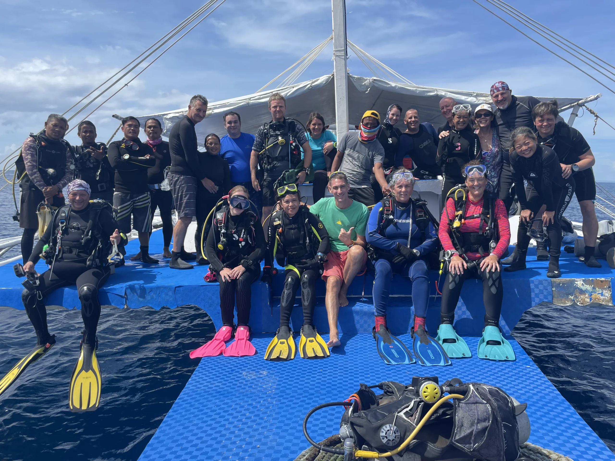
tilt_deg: -6.4
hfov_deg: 67.3
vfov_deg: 53.1
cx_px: 308
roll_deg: -0.3
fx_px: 462
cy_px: 230
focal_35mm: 26
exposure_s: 1/2681
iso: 32
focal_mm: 4.2
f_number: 1.6
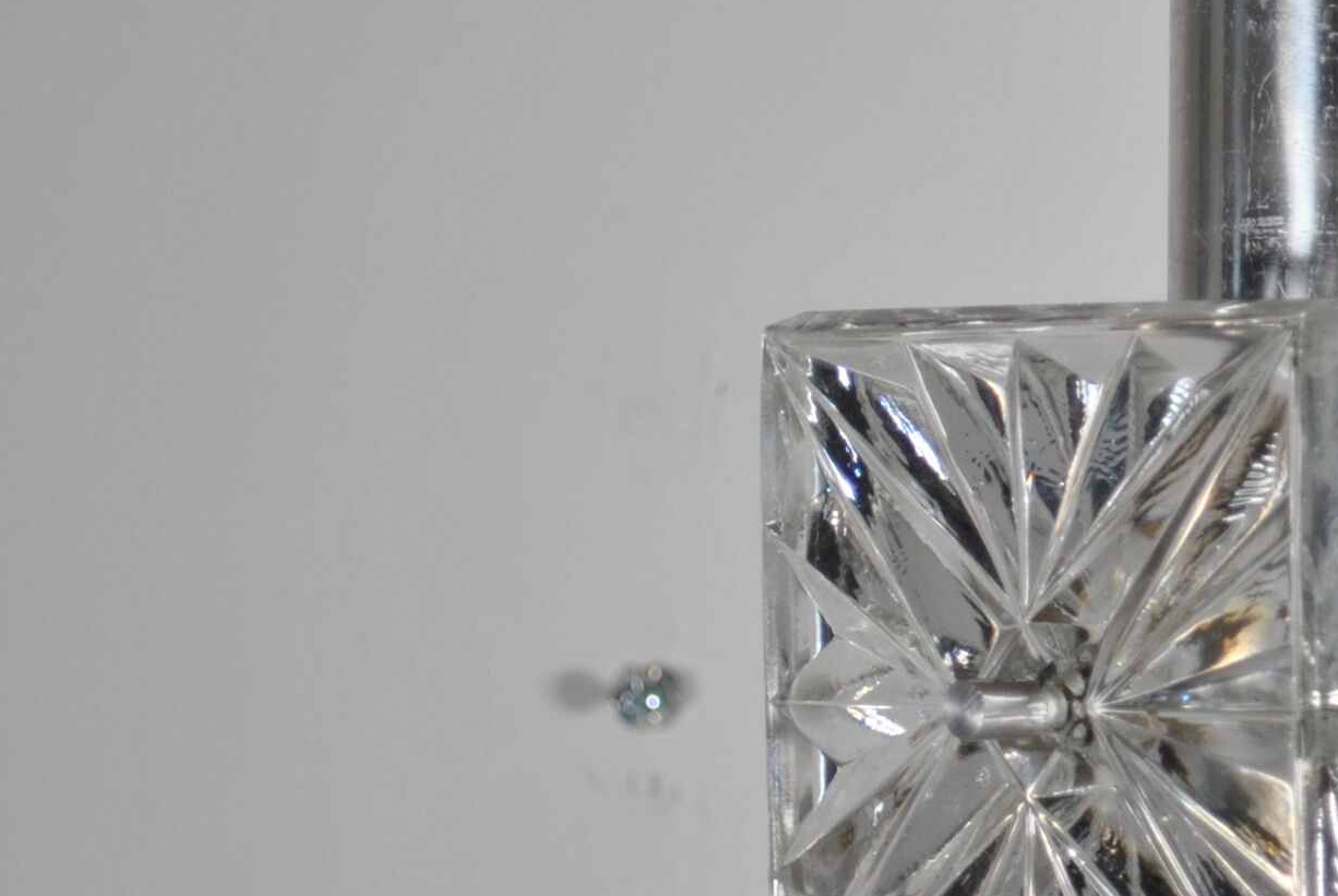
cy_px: 397
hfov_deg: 10.2
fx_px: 7406
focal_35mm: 199
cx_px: 1439
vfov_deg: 6.9
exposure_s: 1/80
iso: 200
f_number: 5.3
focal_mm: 42
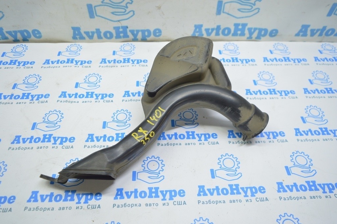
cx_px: 168
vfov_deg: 47.9
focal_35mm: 27
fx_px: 253
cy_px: 112
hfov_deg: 67.4
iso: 400
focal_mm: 18
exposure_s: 1/40
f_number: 3.5
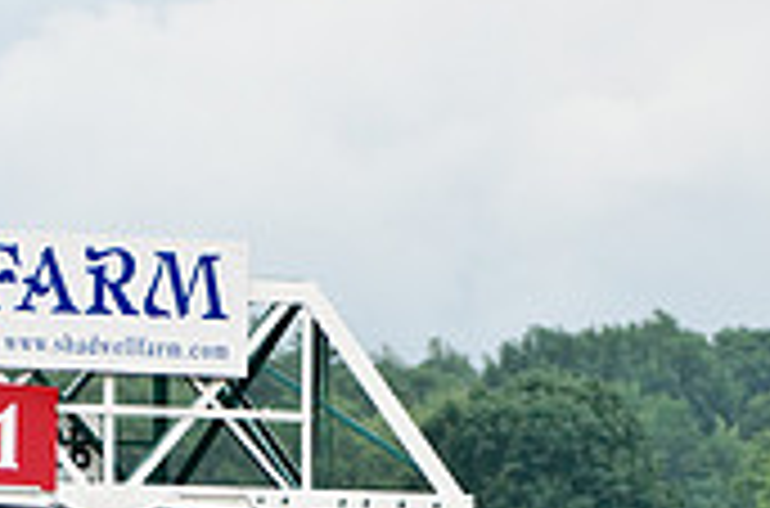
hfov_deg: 4.1
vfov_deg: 2.7
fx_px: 10857
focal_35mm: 509
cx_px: 176
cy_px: 834
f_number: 4
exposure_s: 1/1500
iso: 400
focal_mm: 100
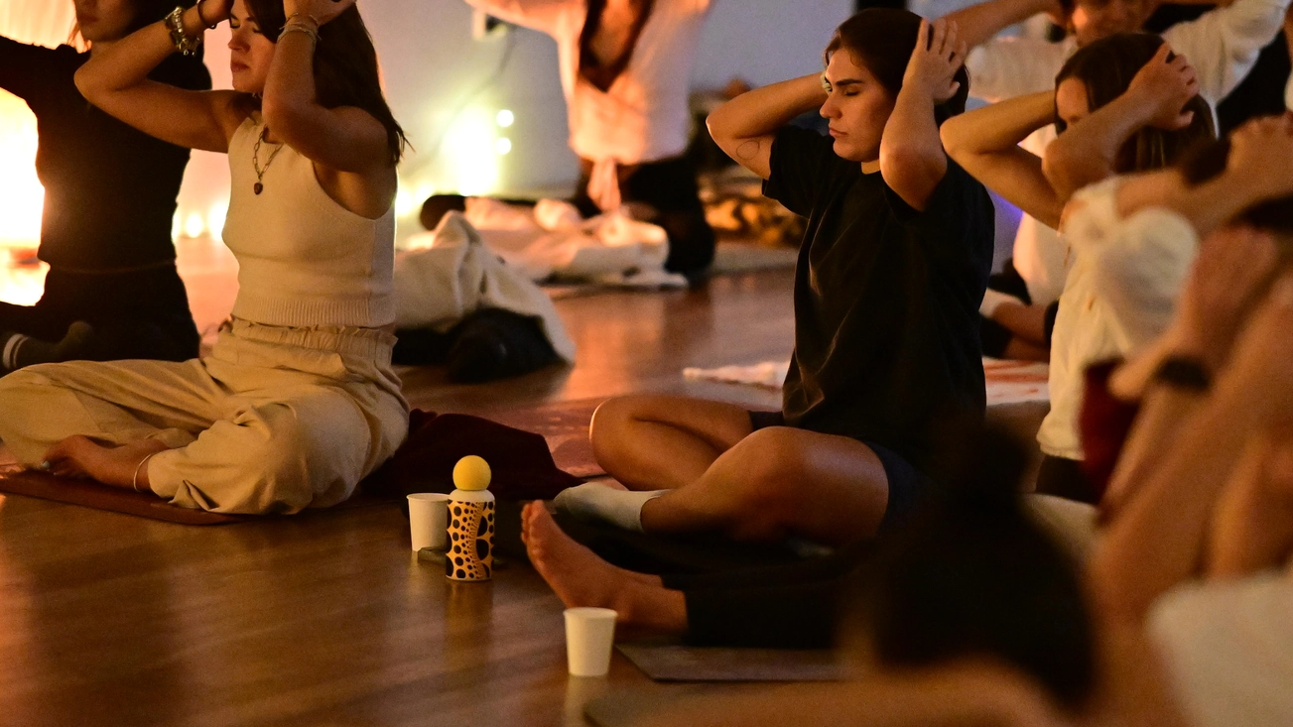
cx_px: 815
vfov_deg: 7.9
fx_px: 5246
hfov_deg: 14.0
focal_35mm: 153
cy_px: 300
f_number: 1.2
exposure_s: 1/50
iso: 6400
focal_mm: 75
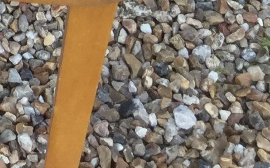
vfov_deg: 6.5
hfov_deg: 10.1
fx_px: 1324
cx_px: -379
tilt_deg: -41.8
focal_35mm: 180
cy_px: -373
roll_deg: +0.3
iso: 25
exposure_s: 1/155
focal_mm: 3.3
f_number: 2.4
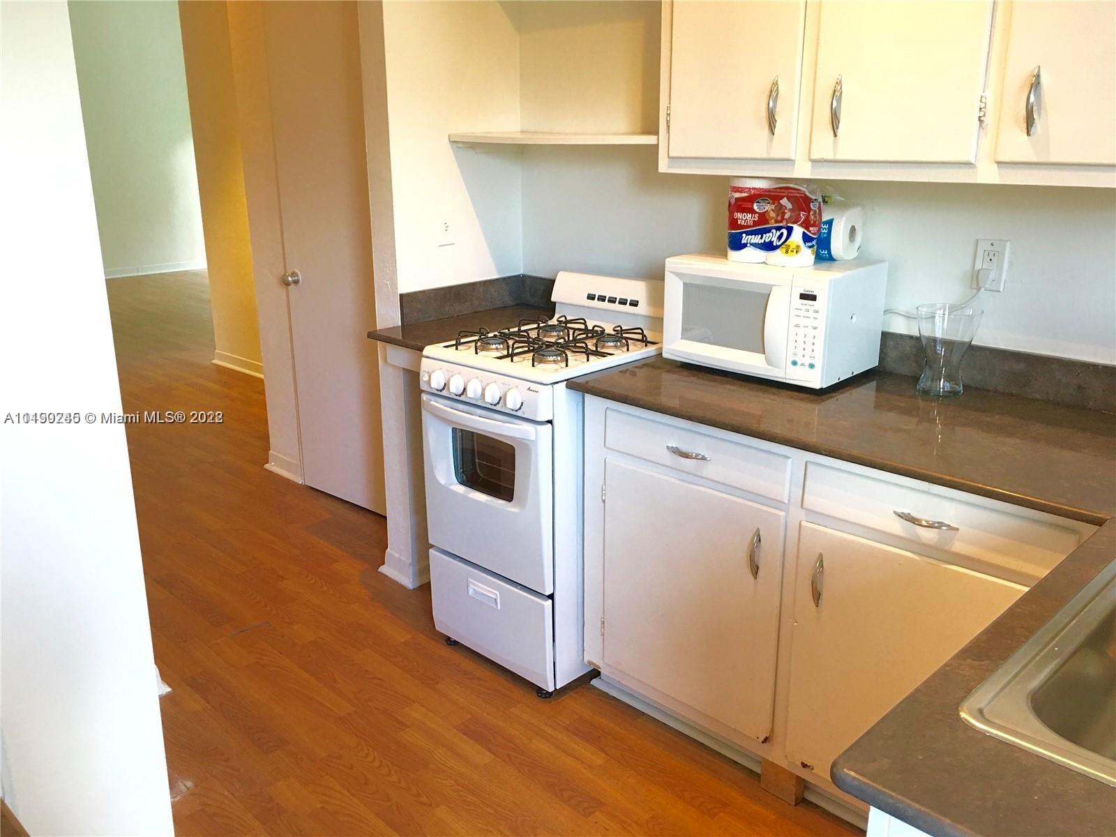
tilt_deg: -16.0
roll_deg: +0.1
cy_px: 418
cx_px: 558
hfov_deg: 61.7
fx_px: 935
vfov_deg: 48.2
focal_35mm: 29
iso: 40
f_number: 2.2
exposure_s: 1/30
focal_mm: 4.15
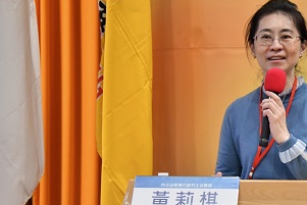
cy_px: 115
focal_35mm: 138
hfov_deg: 14.7
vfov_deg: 10.0
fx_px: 1177
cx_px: 272
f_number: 4.5
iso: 6400
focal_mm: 65
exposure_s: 1/125
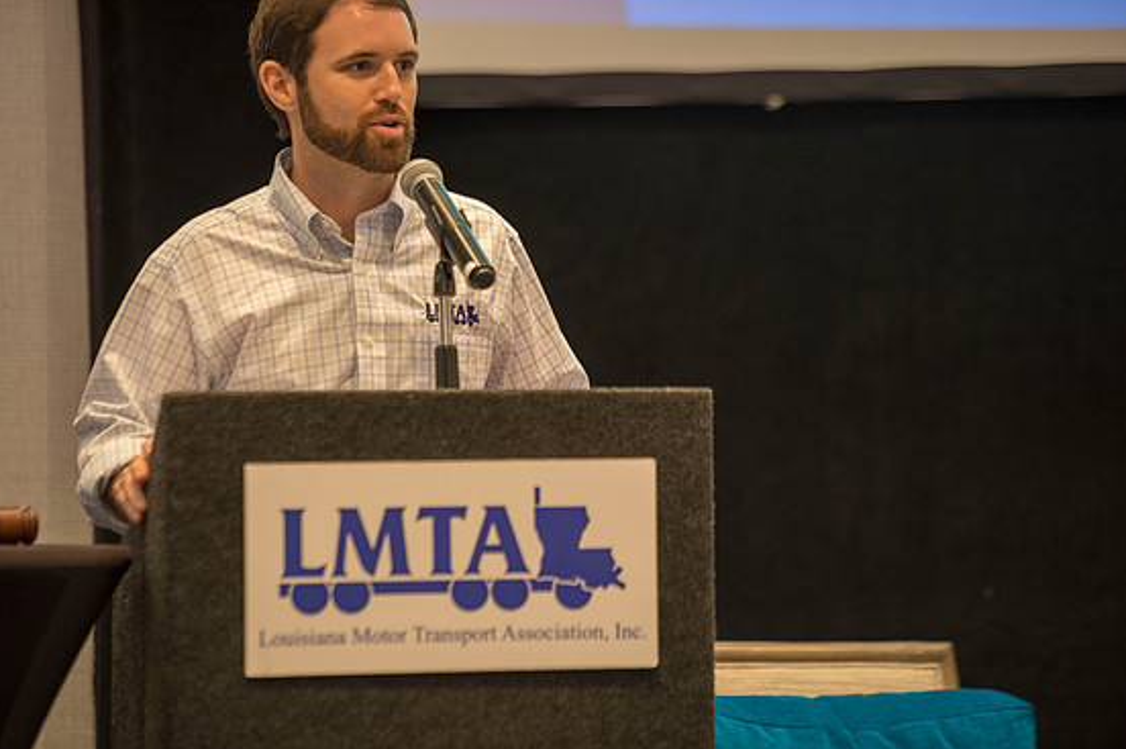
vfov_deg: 7.4
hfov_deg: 11.2
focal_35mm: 184
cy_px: 359
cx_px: 541
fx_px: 5750
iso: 1250
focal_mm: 175
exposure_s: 1/100
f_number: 2.8
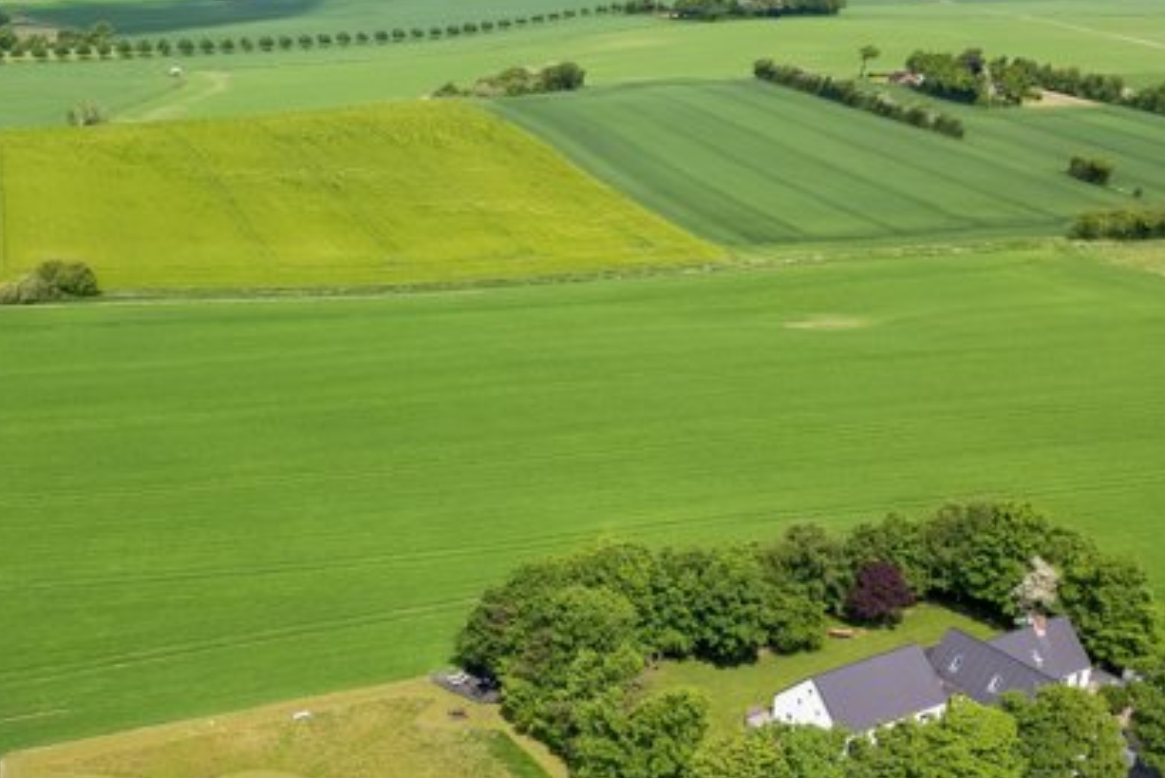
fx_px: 1392
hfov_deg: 44.6
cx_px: 370
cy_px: 403
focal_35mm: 43
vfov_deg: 31.2
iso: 100
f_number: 2.8
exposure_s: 1/2000
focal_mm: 8.4
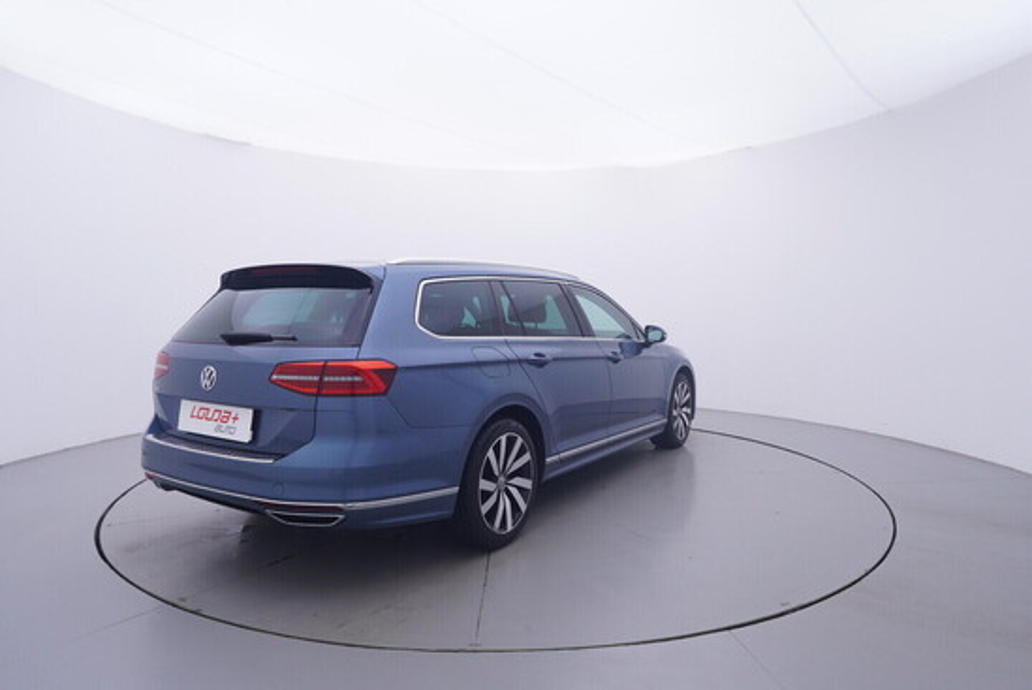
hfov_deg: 77.3
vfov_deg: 56.2
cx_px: 516
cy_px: 345
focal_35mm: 22
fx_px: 645
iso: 200
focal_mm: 15
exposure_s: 1/80
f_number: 5
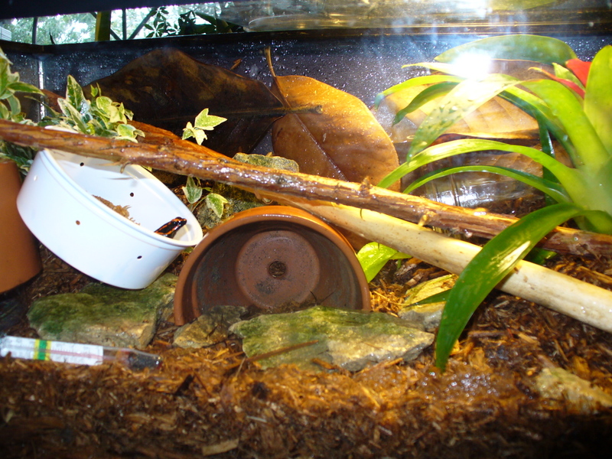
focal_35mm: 37
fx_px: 654
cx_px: 306
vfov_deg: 38.7
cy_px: 230
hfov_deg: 50.1
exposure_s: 1/30
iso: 100
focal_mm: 6.1
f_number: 2.8
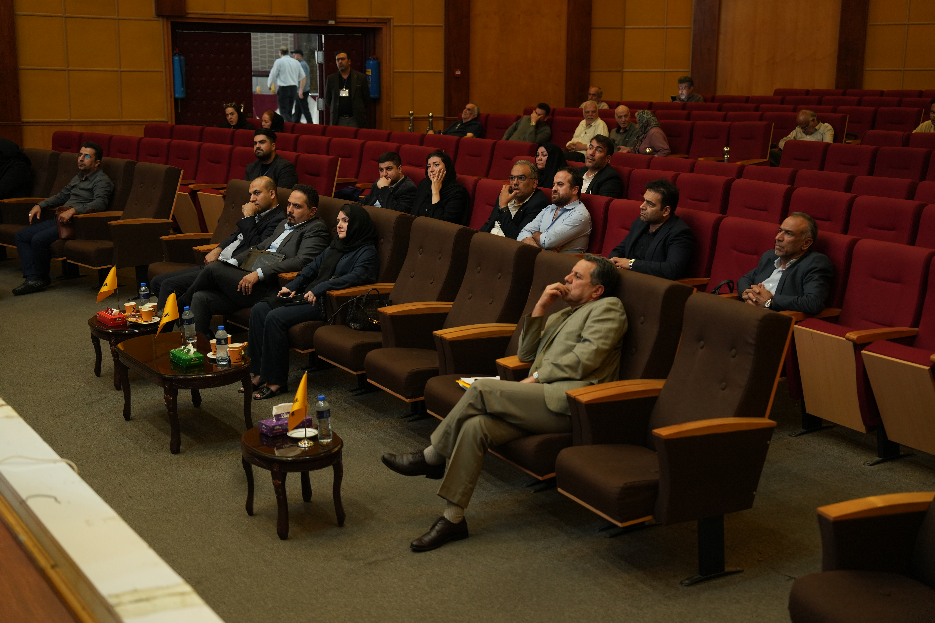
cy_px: 312
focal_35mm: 55
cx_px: 468
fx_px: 1428
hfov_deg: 36.2
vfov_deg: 24.6
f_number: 2.8
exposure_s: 1/60
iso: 1250
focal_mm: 55
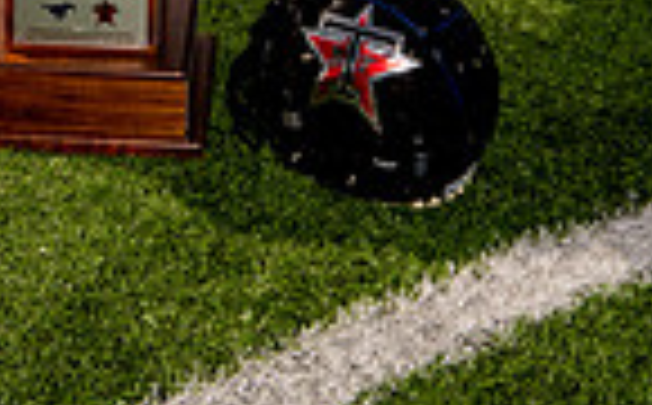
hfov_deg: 22.3
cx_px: 130
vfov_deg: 11.8
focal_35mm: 92
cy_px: -540
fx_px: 1632
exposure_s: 1/1250
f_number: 4.5
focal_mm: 29
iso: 100
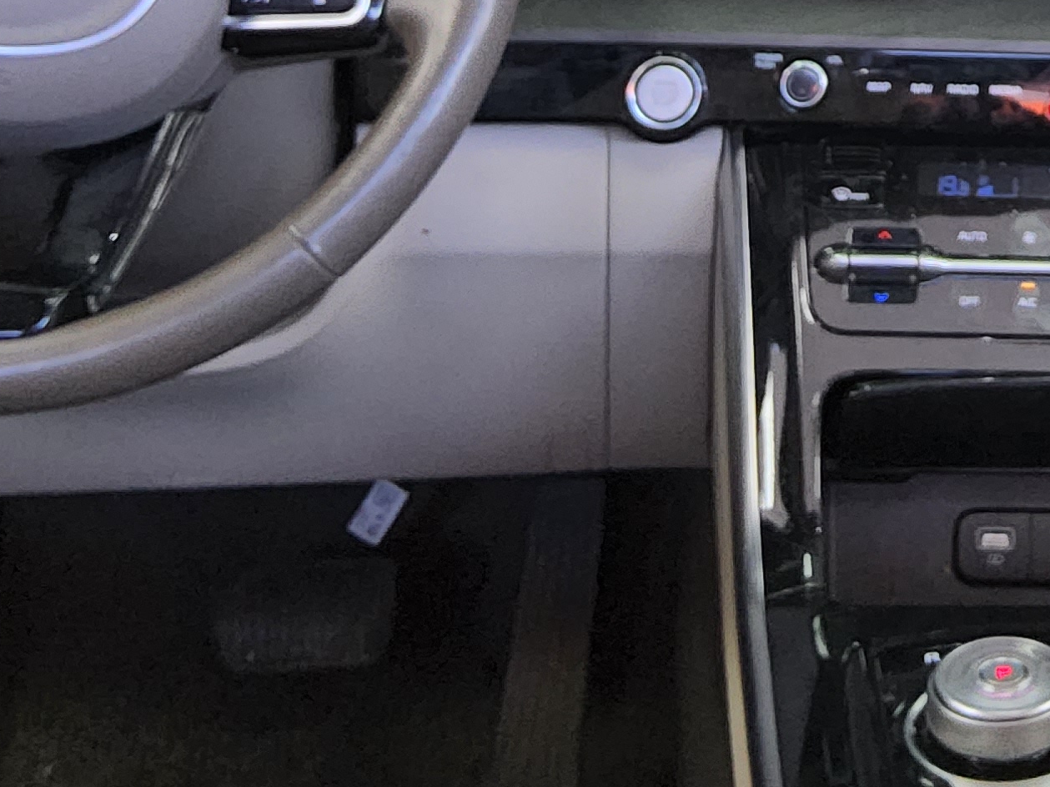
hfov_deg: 22.6
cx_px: 1135
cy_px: -252
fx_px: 2487
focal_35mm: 82
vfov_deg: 16.9
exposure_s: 1/100
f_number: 2
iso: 200
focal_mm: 3.08
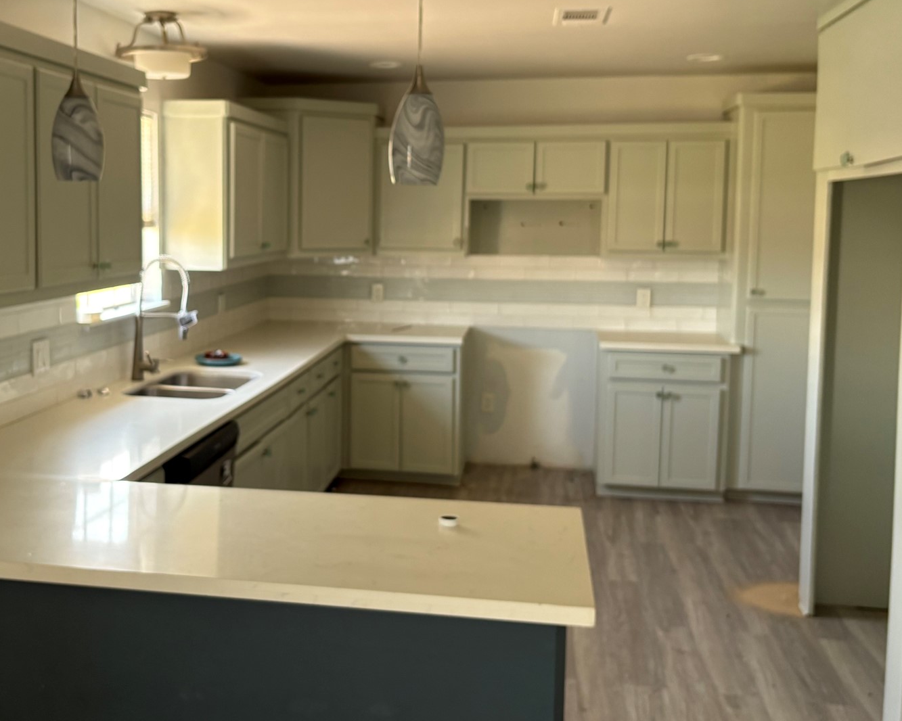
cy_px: 294
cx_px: 319
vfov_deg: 38.1
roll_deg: +0.4
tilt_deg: -4.4
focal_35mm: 39
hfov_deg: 46.3
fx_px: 1041
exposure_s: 1/73
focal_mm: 5.96
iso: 125
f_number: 1.6
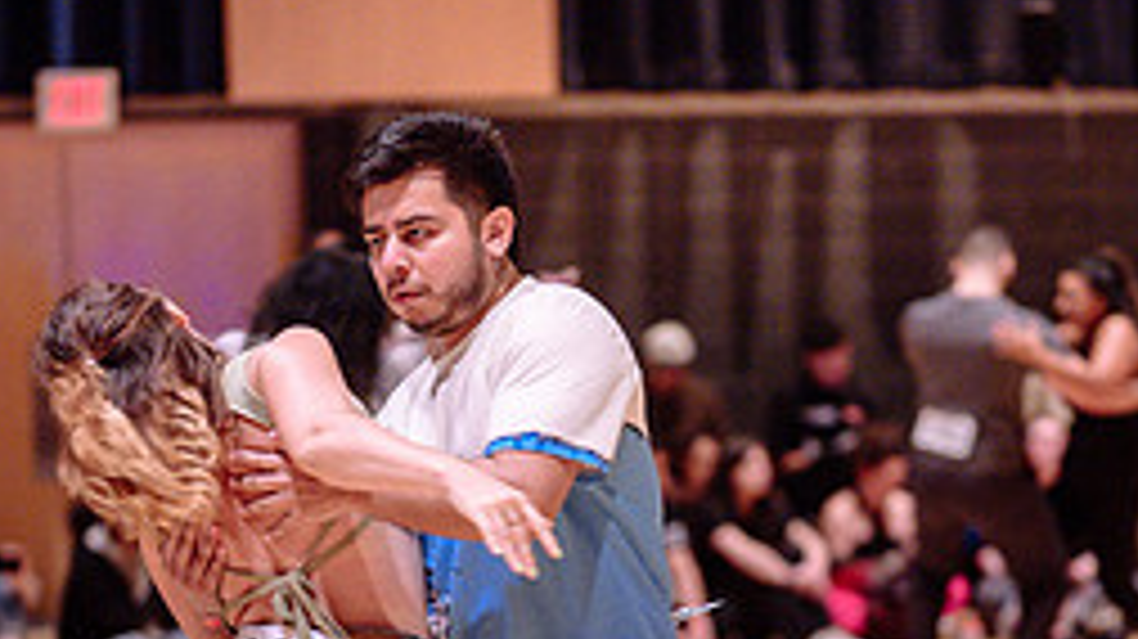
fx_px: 3830
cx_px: 677
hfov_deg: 16.9
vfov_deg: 9.5
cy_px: 593
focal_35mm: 127
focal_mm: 50
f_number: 1.2
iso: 1600
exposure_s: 1/250
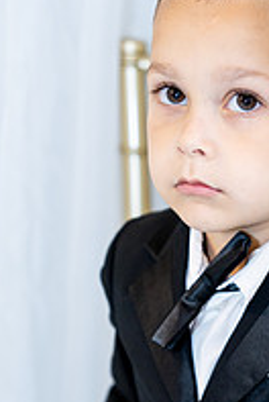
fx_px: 1631
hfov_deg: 9.4
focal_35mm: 146
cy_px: 271
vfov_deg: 14.0
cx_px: 283
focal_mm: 64
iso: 800
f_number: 2.8
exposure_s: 1/160
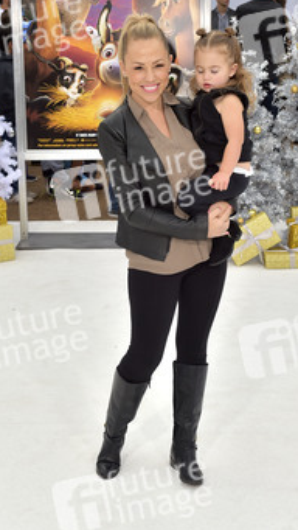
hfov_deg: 20.4
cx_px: 178
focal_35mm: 59
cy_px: 264
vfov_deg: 35.4
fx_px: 828
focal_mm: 48
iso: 320
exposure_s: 1/320
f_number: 6.3
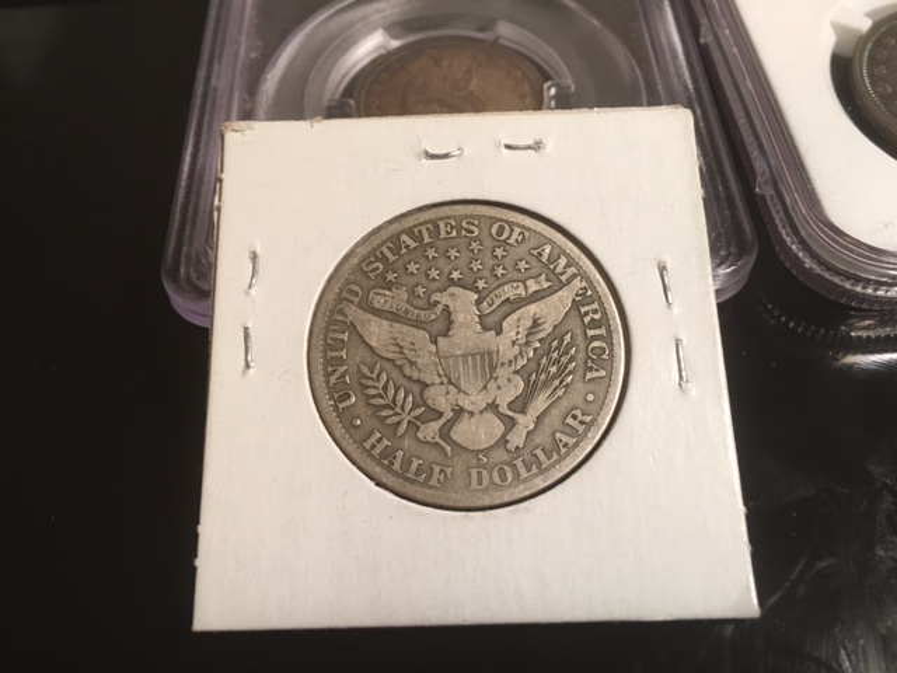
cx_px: 448
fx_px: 751
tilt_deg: -56.8
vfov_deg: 48.2
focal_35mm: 29
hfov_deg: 61.7
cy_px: 336
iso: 40
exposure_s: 1/15
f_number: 2.2
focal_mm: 4.15
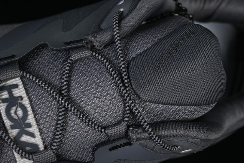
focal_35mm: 92
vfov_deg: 14.9
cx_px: 137
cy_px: 77
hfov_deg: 22.1
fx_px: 624
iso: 160
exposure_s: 1/60
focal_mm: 50
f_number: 7.1
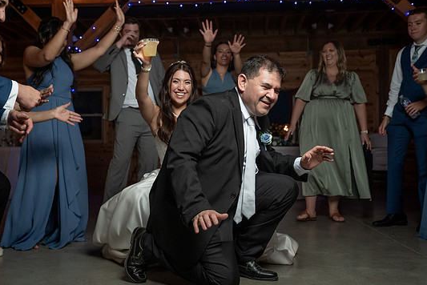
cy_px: 147
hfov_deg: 44.4
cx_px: 191
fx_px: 522
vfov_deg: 30.5
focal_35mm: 44
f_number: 4
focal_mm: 37
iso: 2000
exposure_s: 1/200
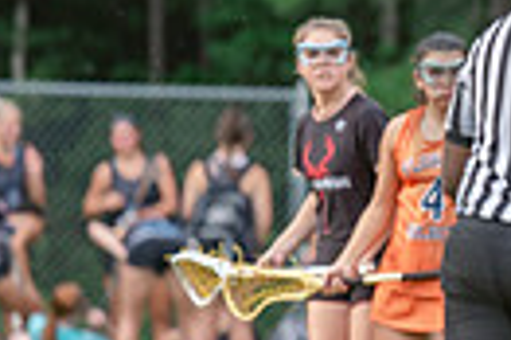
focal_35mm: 1341
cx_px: 1026
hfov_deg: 1.5
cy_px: 57
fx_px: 19011
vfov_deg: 1.0
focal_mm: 200
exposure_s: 1/640
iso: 250
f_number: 3
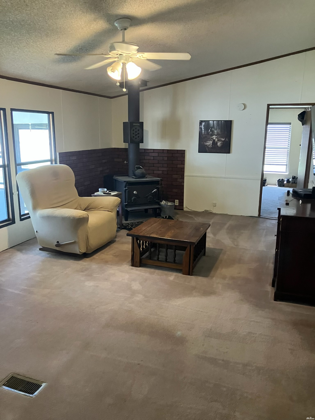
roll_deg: +0.3
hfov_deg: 49.7
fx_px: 340
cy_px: 210
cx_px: 158
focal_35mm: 28
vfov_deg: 63.4
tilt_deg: -14.4
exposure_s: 1/60
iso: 320
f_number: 1.8
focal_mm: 3.99
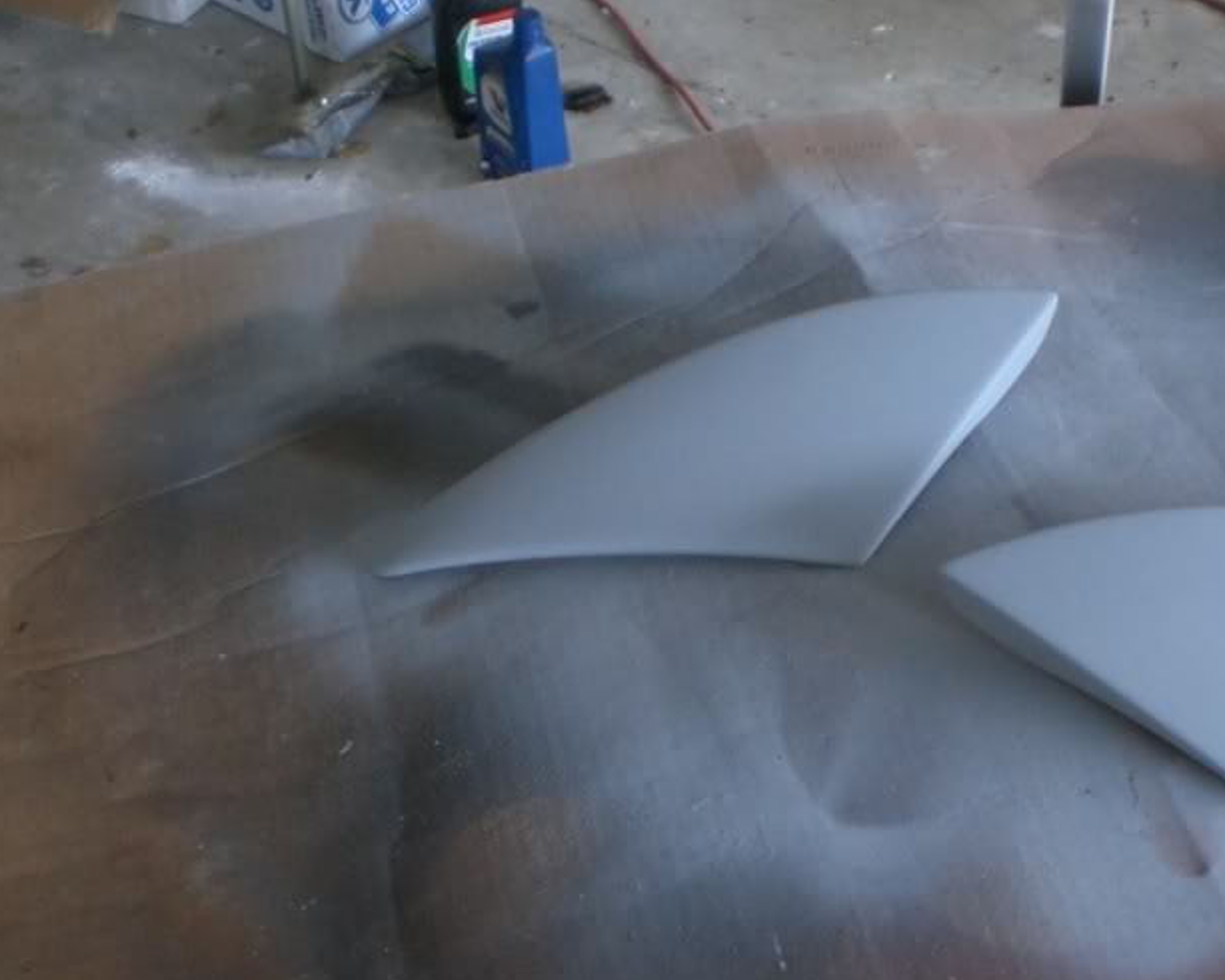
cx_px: 979
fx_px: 2247
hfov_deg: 29.8
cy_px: 510
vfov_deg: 24.6
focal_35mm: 62
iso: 200
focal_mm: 6.3
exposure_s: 1/60
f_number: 3.1
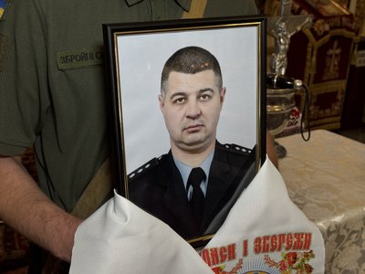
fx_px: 506
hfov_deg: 39.7
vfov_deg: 30.3
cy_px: 137
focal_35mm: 48
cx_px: 182
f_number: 1.78
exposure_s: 1/60
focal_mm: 6.76
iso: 125
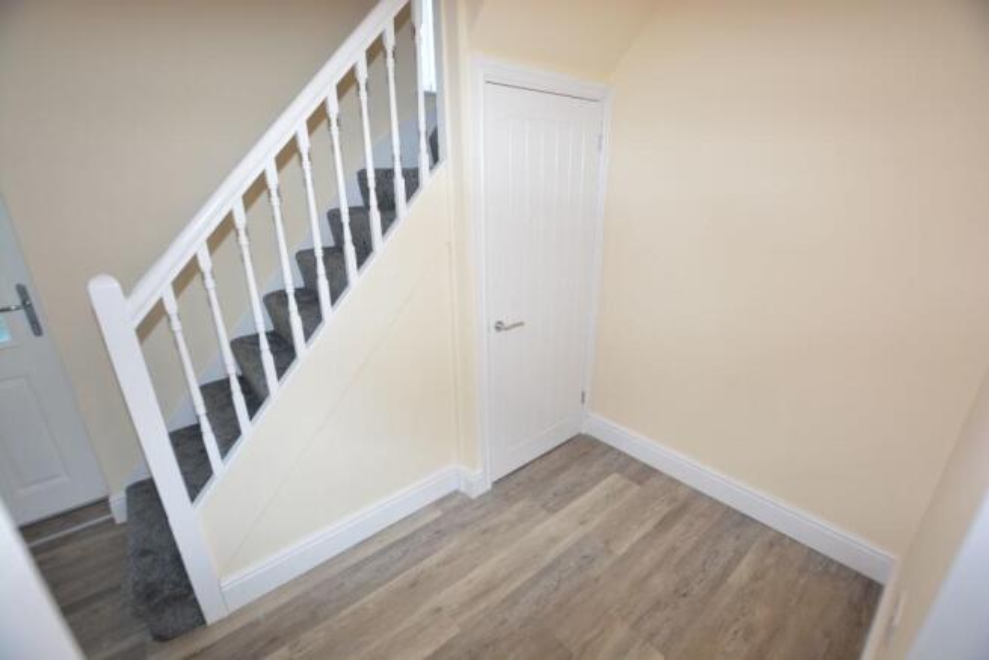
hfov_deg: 100.4
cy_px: 330
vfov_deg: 77.4
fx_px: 412
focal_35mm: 15
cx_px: 494
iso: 560
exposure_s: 1/60
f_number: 4
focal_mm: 10
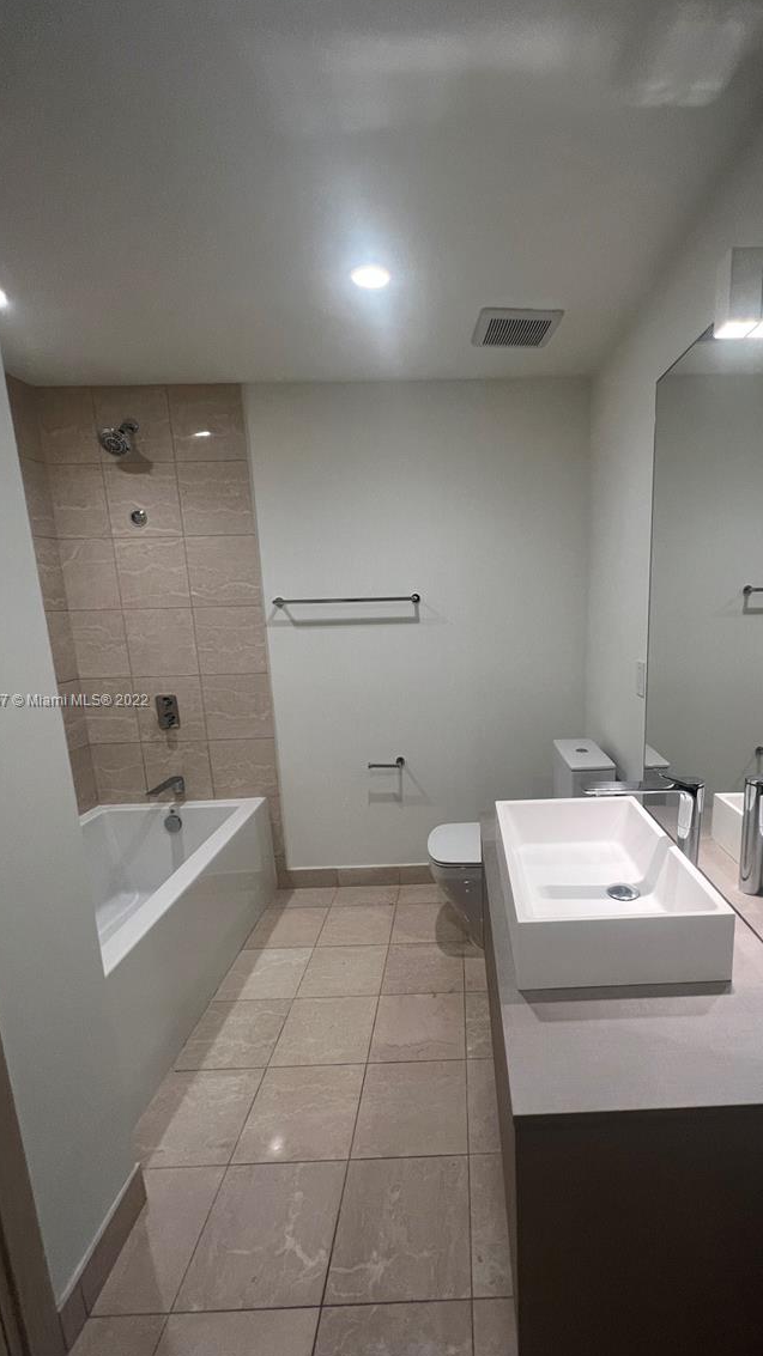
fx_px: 540
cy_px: 701
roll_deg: +1.8
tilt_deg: -9.2
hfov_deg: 69.6
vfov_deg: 103.0
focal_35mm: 15
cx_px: 468
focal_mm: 1.57
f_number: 1.8
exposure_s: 1/120
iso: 100
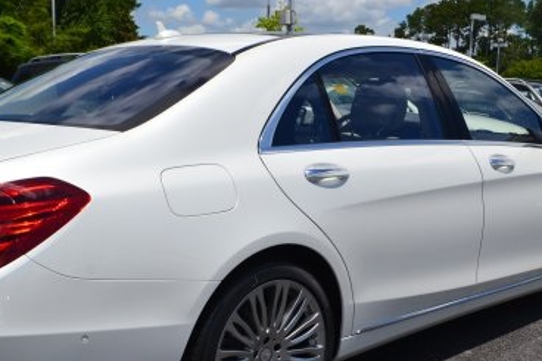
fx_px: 707
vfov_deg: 28.0
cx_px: 224
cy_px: 291
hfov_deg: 41.8
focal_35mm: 47
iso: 280
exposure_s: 1/500
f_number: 11
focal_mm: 18
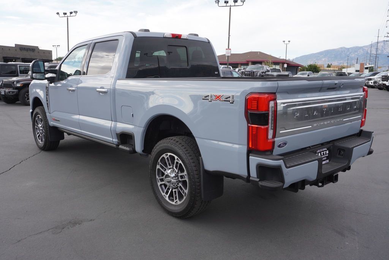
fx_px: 341
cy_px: 130
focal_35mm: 32
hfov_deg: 59.5
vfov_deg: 41.8
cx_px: 194
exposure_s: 1/100
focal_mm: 21
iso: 100
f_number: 7.1
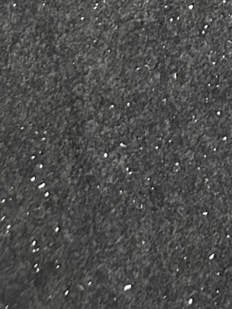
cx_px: 598
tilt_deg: -64.1
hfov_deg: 9.1
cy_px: -488
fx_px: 1268
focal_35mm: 142
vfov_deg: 11.1
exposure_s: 1/50
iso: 500
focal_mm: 5.7
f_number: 1.5
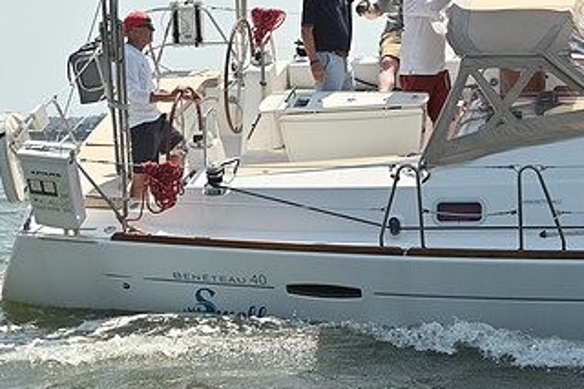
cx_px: 290
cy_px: 154
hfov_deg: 16.1
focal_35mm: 127
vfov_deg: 10.8
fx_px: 2059
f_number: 8
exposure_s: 1/1250
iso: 320
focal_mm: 70
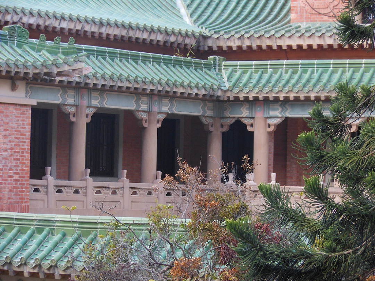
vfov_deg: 8.9
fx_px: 1798
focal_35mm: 166
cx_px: 188
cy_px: 140
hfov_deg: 11.9
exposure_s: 1/80
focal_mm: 29.8
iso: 200
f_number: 5.5
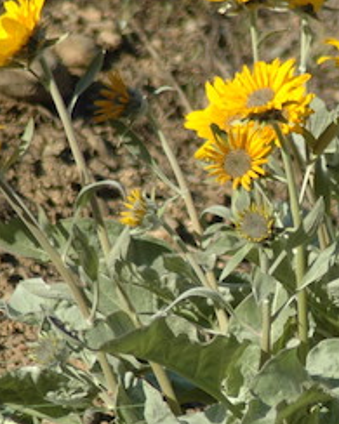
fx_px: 13189
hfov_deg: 1.5
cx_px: 351
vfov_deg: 1.8
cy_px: 274
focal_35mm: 1051
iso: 200
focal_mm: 240
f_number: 5.3
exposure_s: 1/640
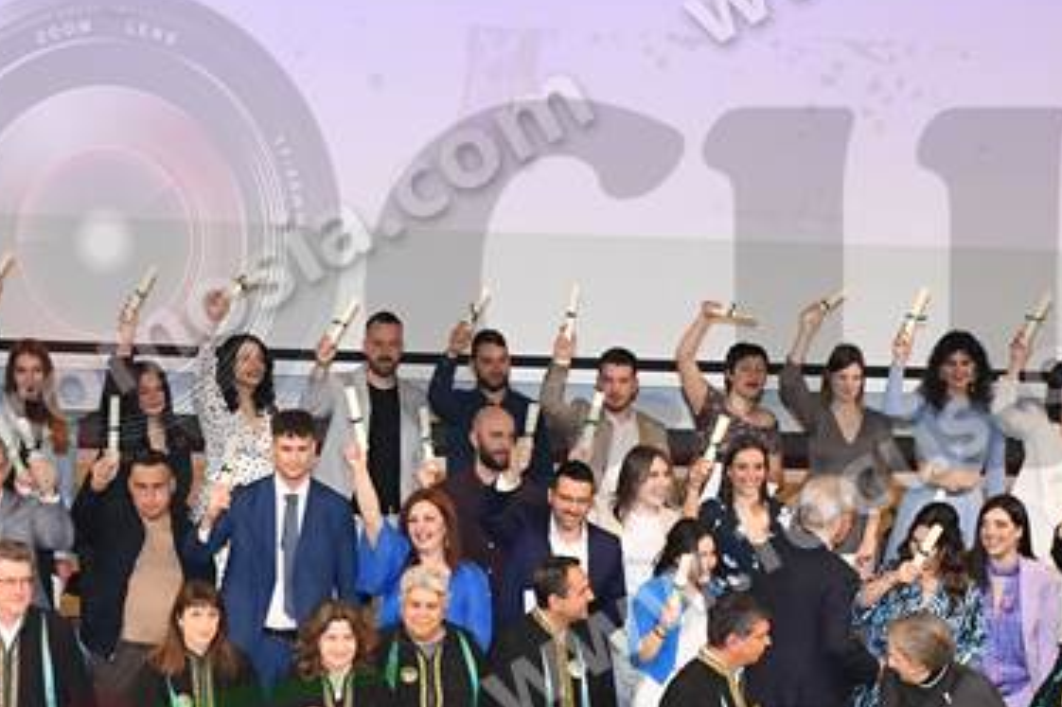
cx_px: 457
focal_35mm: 148
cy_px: 596
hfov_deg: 13.9
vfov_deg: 9.2
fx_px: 4364
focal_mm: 48
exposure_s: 1/250
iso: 8000
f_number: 5.6
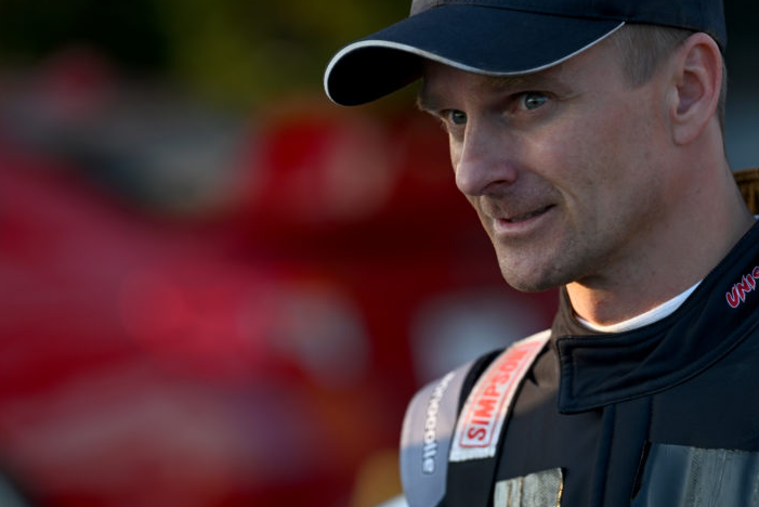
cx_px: 405
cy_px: 280
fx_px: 6159
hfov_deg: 7.1
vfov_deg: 4.7
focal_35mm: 292
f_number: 3.5
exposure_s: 1/400
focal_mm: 200
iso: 160
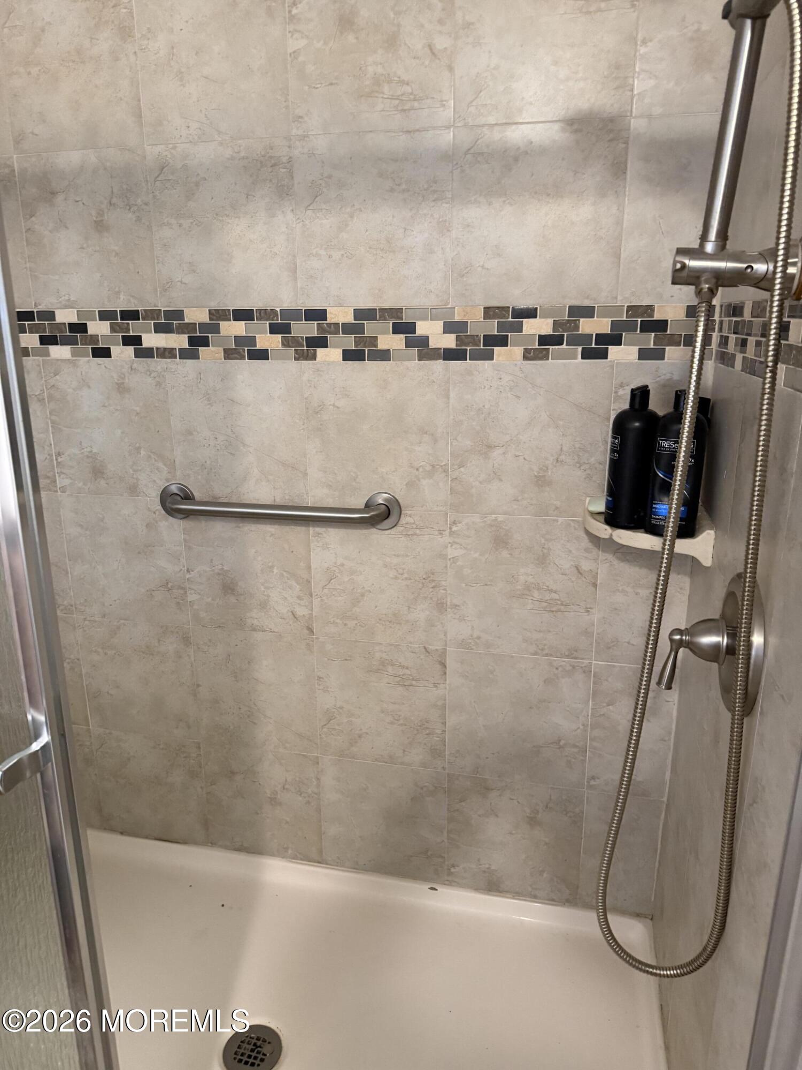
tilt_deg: -14.9
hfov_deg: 56.8
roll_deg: -0.2
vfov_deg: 71.6
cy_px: 535
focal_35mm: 24
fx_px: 741
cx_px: 401
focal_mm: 6.76
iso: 640
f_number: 1.78
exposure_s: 1/60
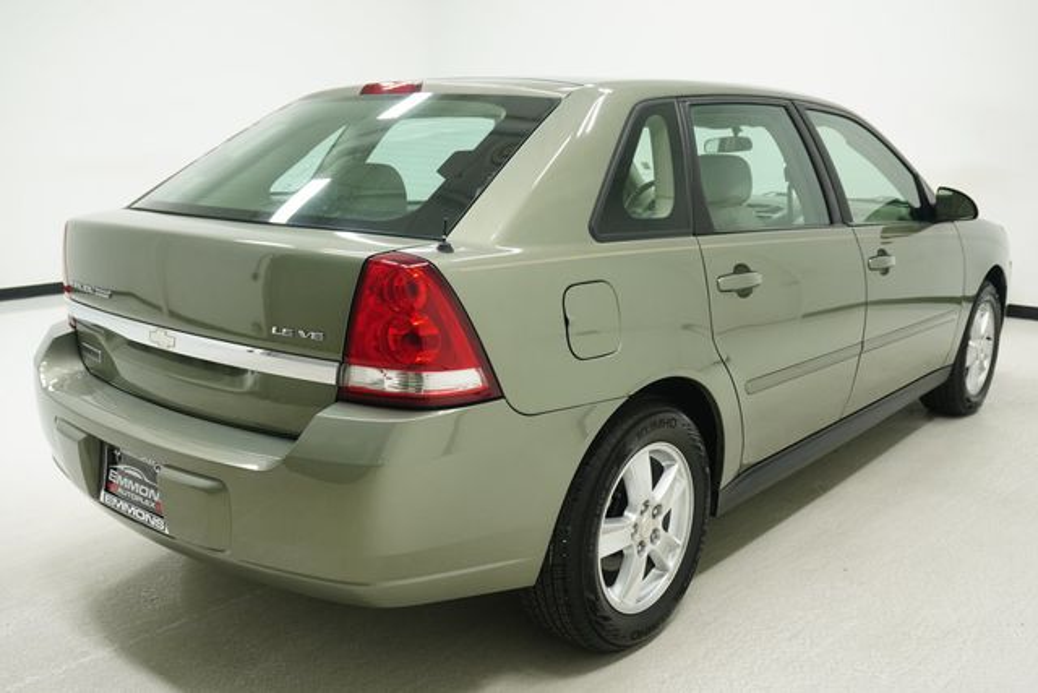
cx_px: 519
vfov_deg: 40.0
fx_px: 952
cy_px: 346
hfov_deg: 57.2
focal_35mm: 33
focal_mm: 22
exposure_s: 1/200
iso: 1000
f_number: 5.6
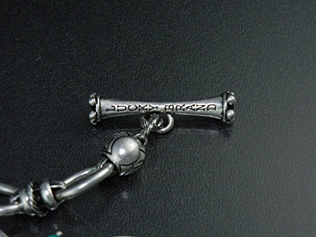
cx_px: 158
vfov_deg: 14.5
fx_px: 931
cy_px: 118
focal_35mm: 102
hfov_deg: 19.3
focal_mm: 18.3
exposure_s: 1/30
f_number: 9
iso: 800
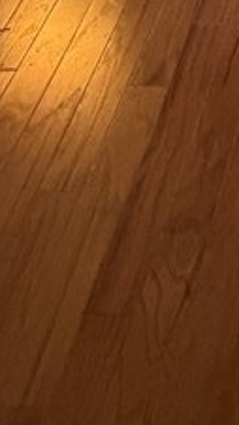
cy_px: -515
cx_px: 427
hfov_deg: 15.2
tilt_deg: -10.5
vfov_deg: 16.9
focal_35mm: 69
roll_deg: +0.1
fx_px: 778
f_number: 2.2
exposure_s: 1/60
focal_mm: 2.22
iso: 500
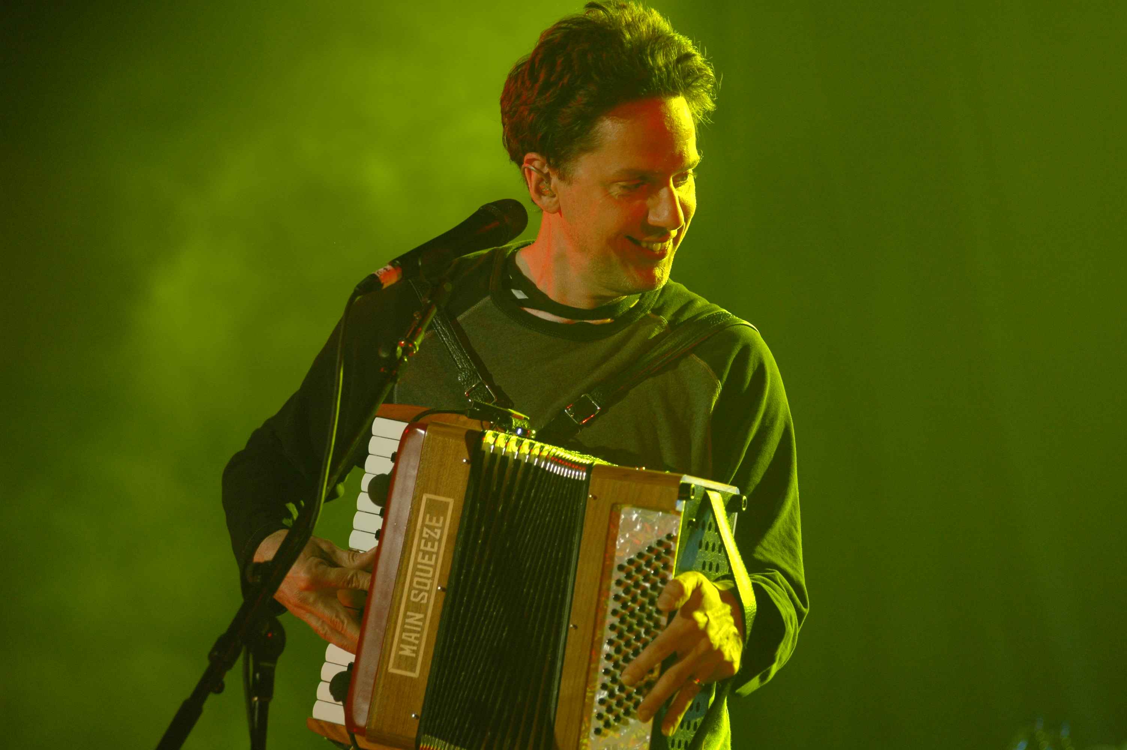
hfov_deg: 10.2
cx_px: 564
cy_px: 375
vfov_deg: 6.8
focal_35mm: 202
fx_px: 6334
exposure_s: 1/160
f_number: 2.8
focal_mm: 135
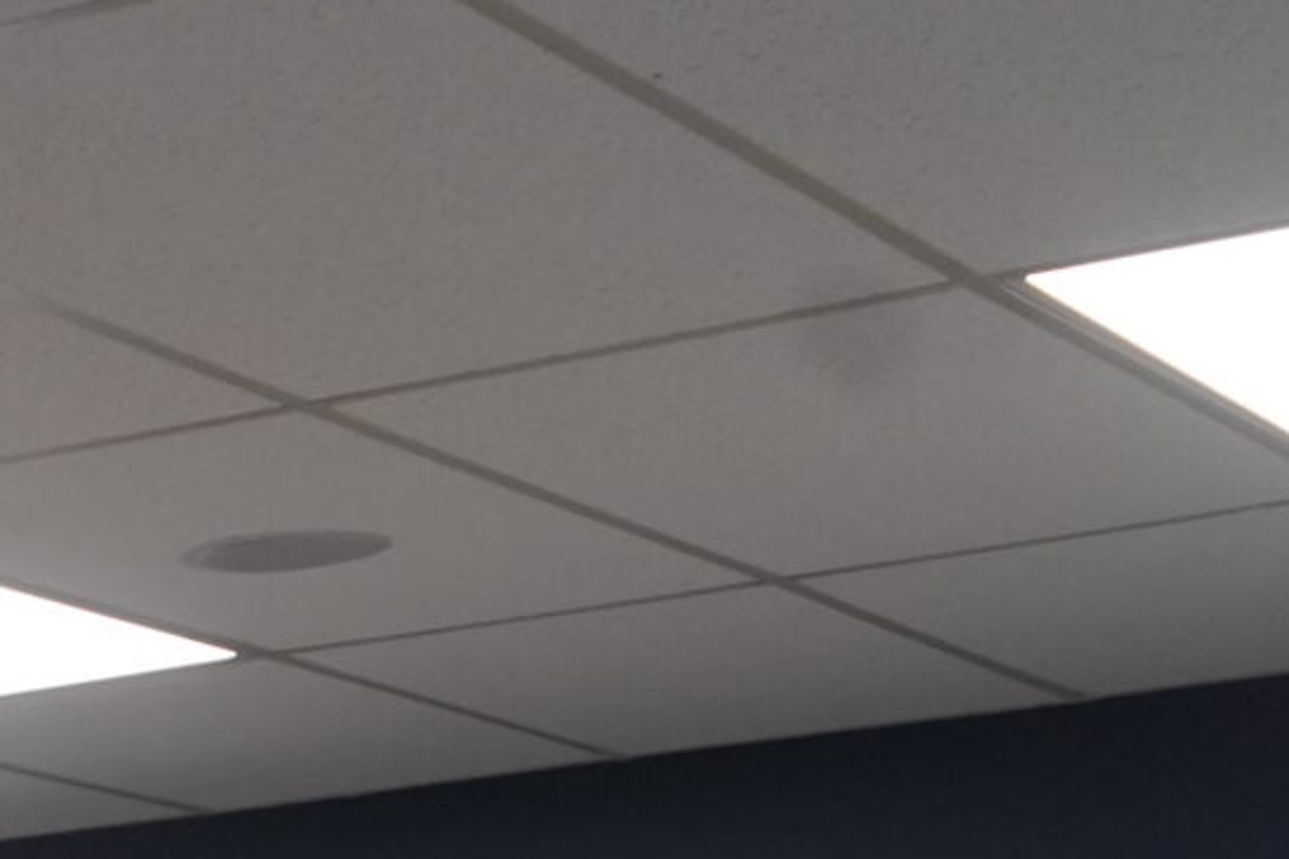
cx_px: -1001
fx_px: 4869
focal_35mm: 136
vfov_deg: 9.4
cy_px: 1799
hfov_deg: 13.6
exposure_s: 1/160
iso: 2000
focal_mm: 29
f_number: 4
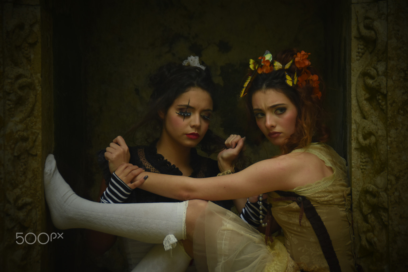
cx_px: 204
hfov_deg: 19.5
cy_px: 136
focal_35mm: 105
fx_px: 1190
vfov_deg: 13.0
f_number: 5.6
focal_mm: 70
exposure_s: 1/250
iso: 500
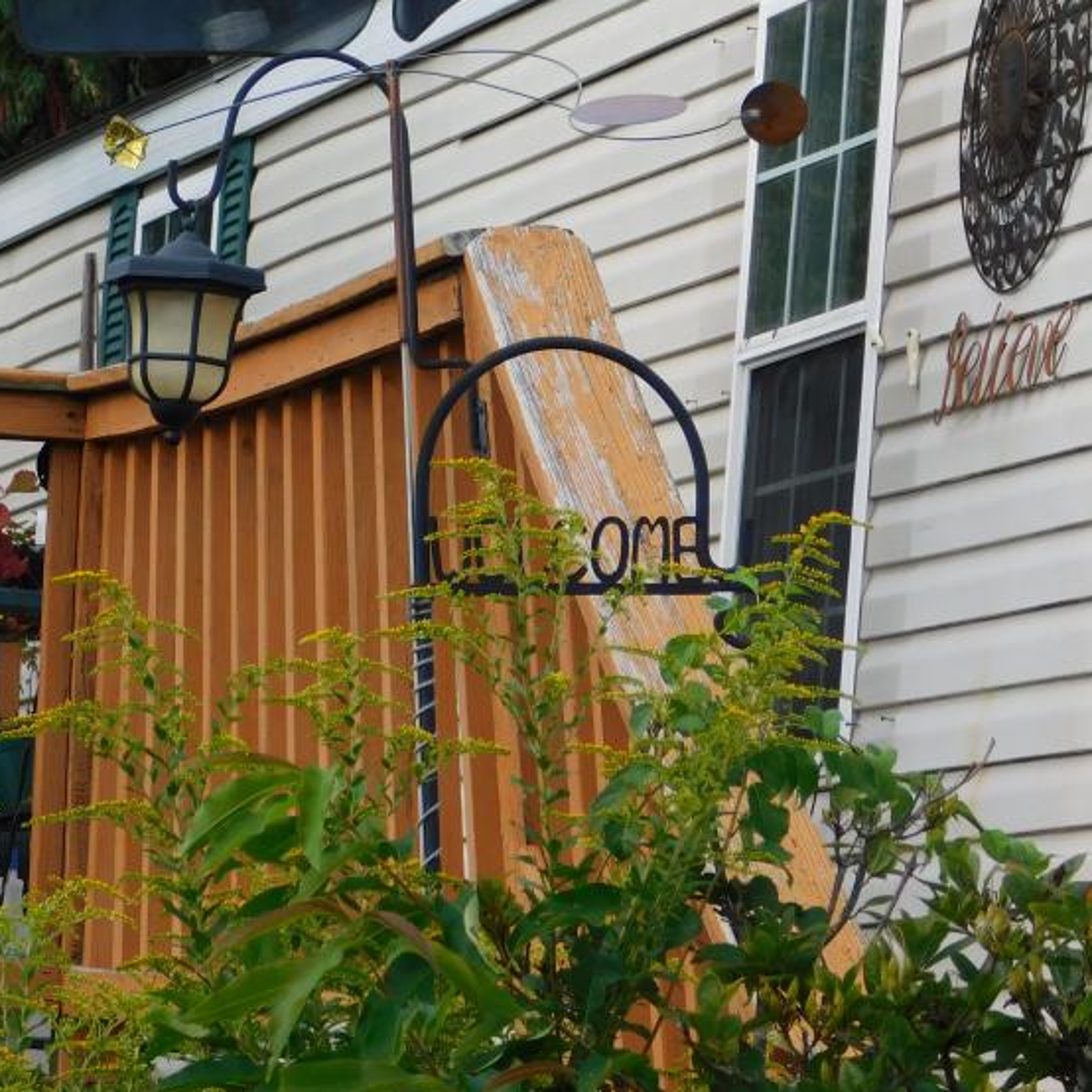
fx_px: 8637
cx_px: 432
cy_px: 343
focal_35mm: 242
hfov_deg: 7.2
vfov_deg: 7.2
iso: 125
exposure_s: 1/250
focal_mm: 26.3
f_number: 5.1
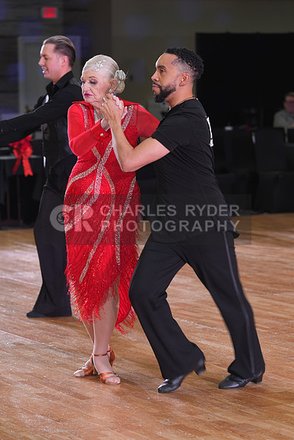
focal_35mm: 133
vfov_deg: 15.4
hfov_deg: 10.3
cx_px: 147
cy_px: 220
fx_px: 1628
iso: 500
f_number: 4
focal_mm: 133
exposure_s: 1/60
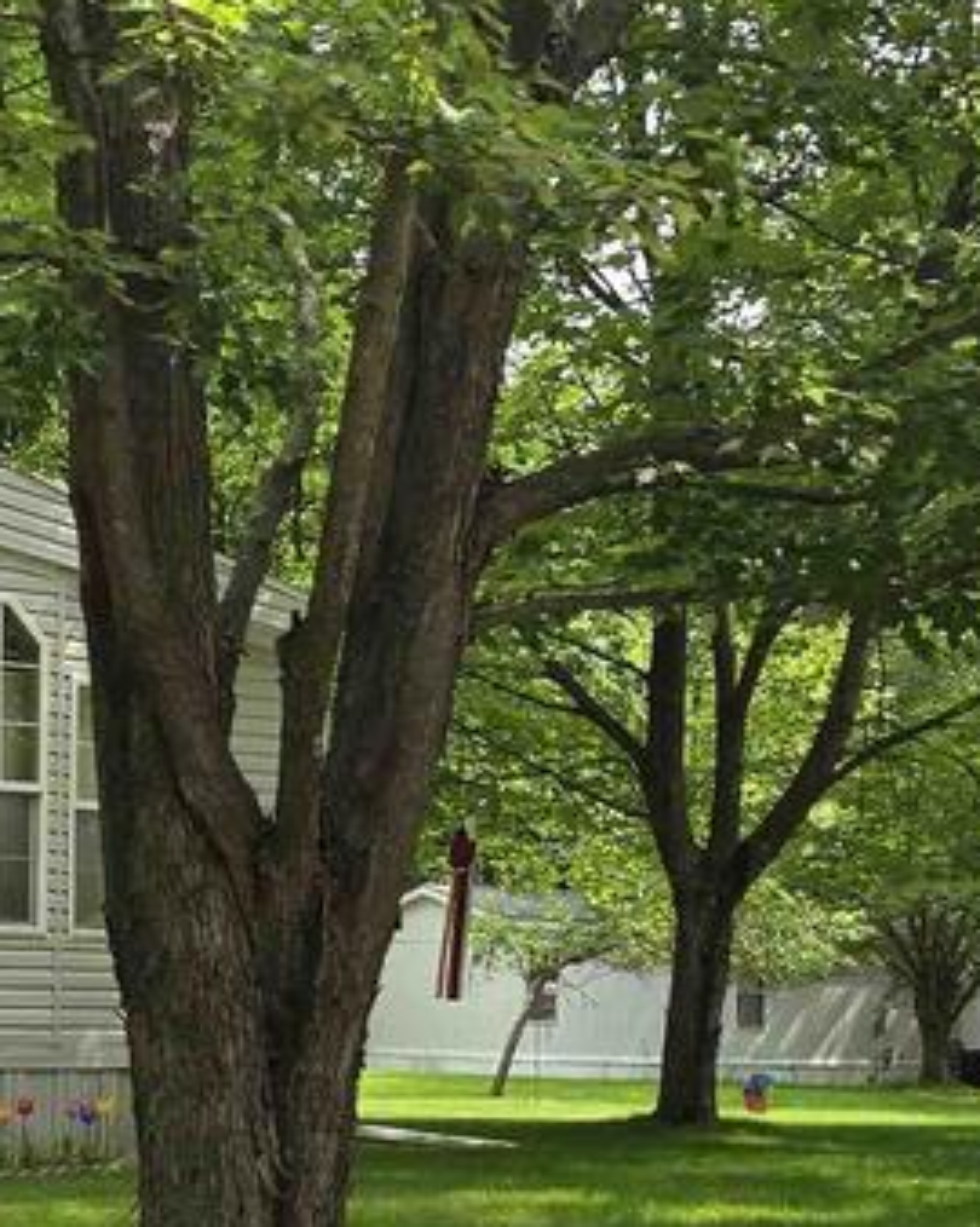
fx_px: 3084
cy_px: 951
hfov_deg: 17.8
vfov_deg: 22.2
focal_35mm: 85
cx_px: 105
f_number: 1.7
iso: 12
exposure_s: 1/336
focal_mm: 6.3
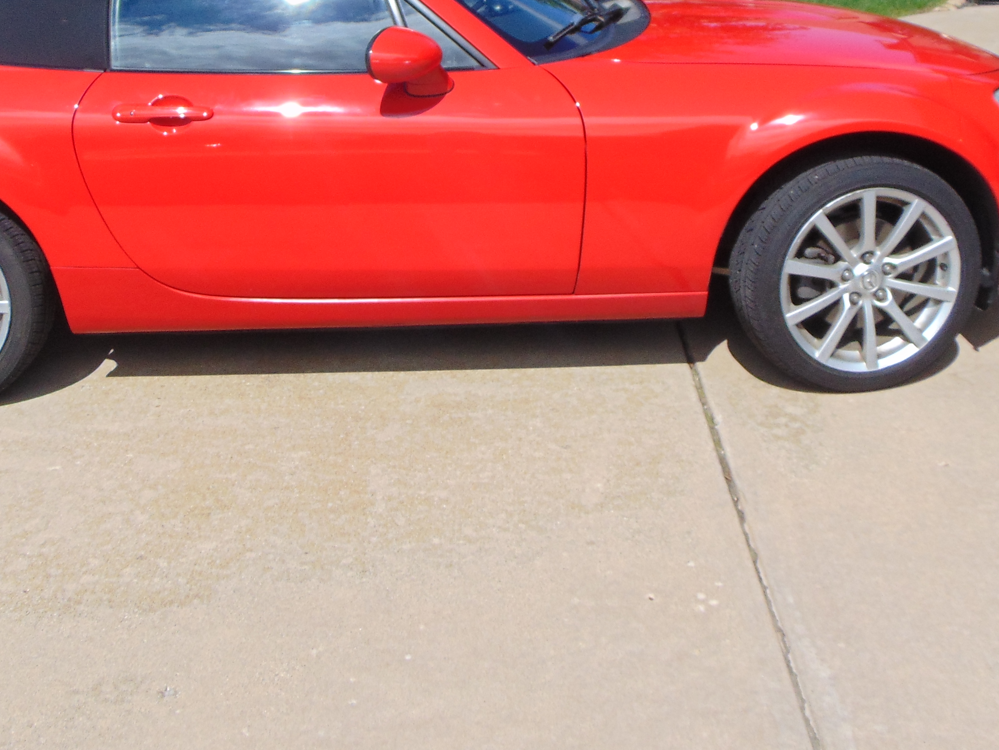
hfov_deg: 39.6
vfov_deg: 29.9
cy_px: 202
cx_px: 465
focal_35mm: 48
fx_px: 1385
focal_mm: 4.5
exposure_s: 1/320
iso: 80
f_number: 7.7
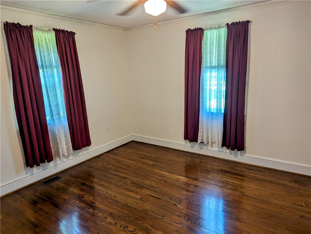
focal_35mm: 24
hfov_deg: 71.5
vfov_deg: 56.9
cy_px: 117
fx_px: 216
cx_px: 156
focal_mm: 6.81
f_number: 1.85
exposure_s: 1/38.2
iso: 76
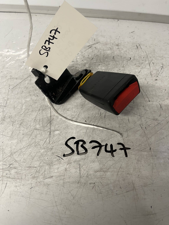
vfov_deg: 67.3
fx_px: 169
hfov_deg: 53.1
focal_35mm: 26
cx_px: 84
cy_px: 112
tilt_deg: -50.7
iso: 80
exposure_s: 1/50
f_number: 1.6
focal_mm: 5.1
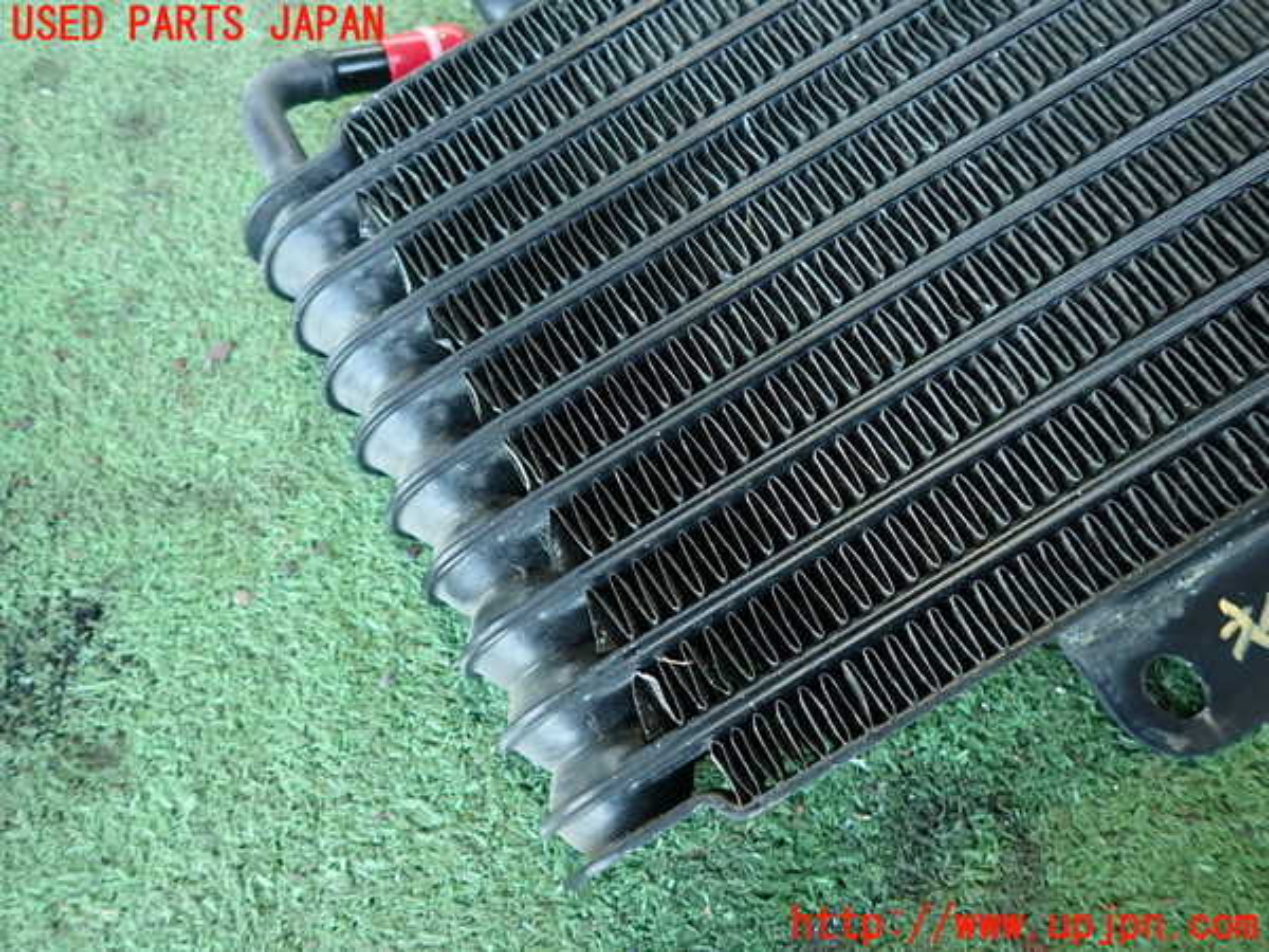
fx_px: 916
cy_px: 476
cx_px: 634
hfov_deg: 69.4
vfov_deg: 54.9
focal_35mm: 25
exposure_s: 1/40
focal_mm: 4.5
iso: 200
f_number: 2
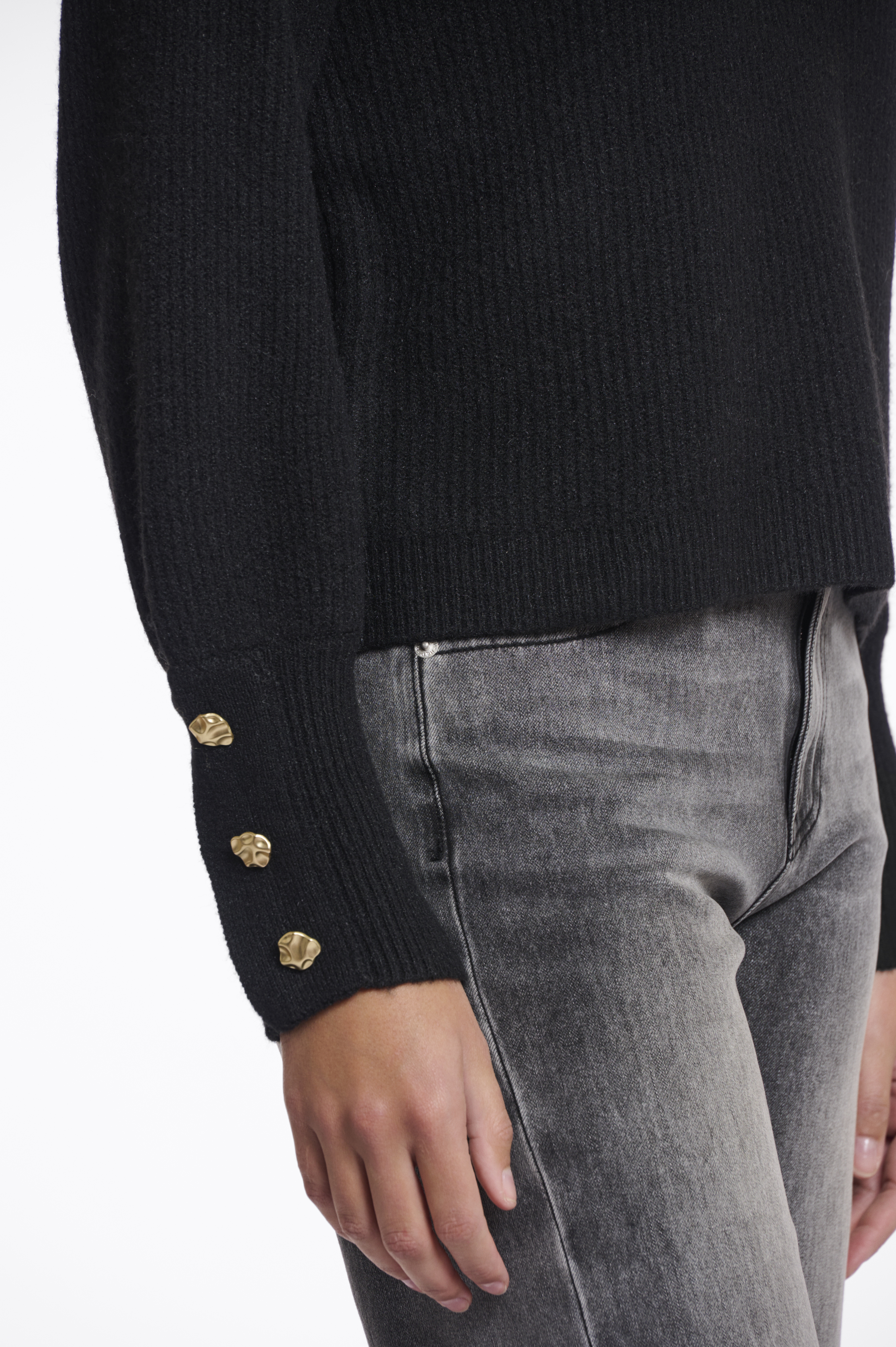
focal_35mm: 200
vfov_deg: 10.3
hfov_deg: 6.9
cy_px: 674
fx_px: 7476
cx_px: 448
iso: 125
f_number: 8
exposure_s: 1/160
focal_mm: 200
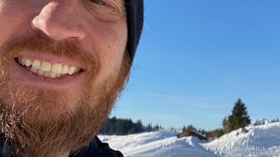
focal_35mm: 69
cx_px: 268
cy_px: 74
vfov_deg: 17.5
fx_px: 512
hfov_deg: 29.0
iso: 25
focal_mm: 2.71
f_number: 2.2
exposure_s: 1/794
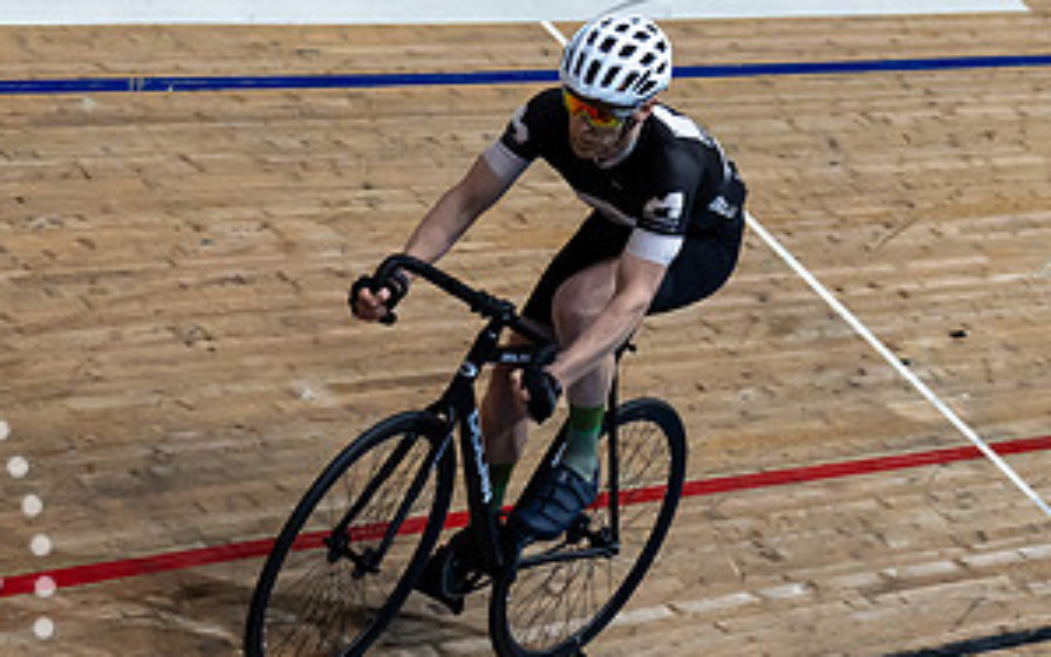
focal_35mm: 206
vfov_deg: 6.4
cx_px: 612
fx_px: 5902
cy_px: 185
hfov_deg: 10.2
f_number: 2.8
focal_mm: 78
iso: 3200
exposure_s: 1/1000
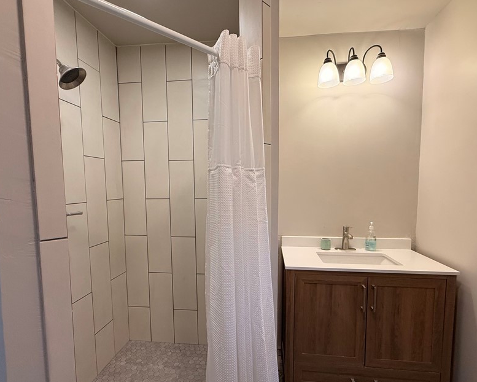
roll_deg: +1.2
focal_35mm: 18
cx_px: 239
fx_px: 254
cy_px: 204
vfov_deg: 73.7
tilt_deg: -3.6
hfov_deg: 86.4
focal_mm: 2.22
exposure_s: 1/120
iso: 200
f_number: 2.2
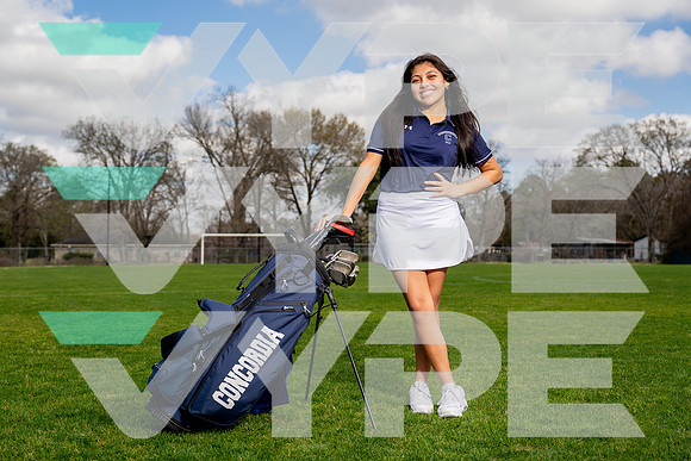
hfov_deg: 41.1
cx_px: 346
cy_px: 230
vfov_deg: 28.1
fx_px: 922
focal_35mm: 48
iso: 100
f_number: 4
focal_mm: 48
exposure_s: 1/1250
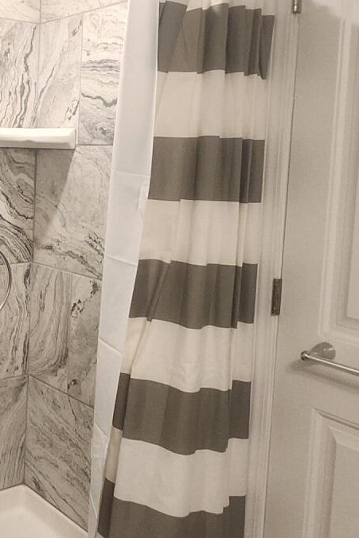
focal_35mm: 40
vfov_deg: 48.2
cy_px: 216
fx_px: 598
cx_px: -60
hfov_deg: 29.3
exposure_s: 1/60
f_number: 2.2
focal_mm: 1.74
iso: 320
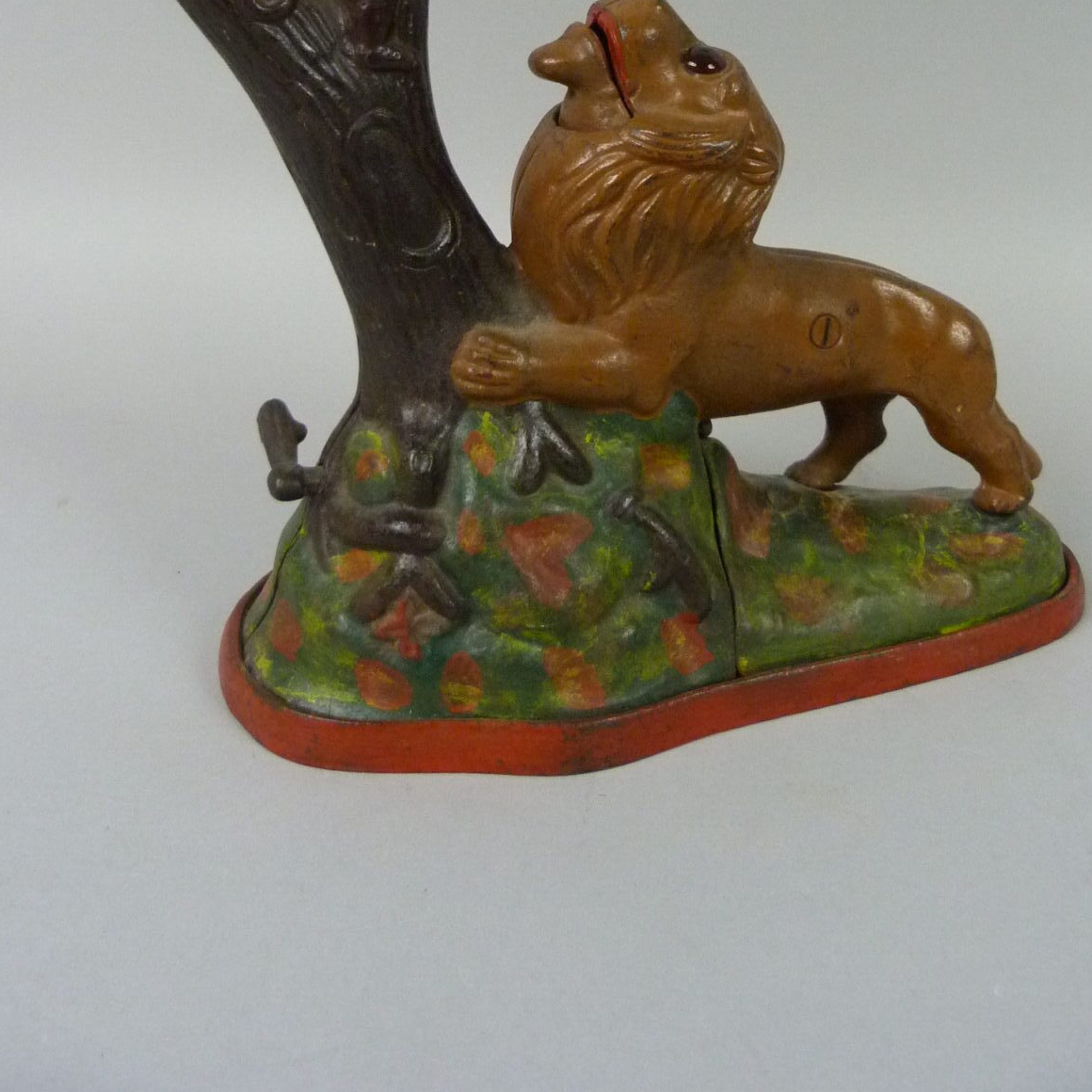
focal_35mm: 39
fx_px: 1392
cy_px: 137
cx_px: 568
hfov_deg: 42.8
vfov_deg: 40.1
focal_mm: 4.5
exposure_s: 1/40
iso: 400
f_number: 2.8
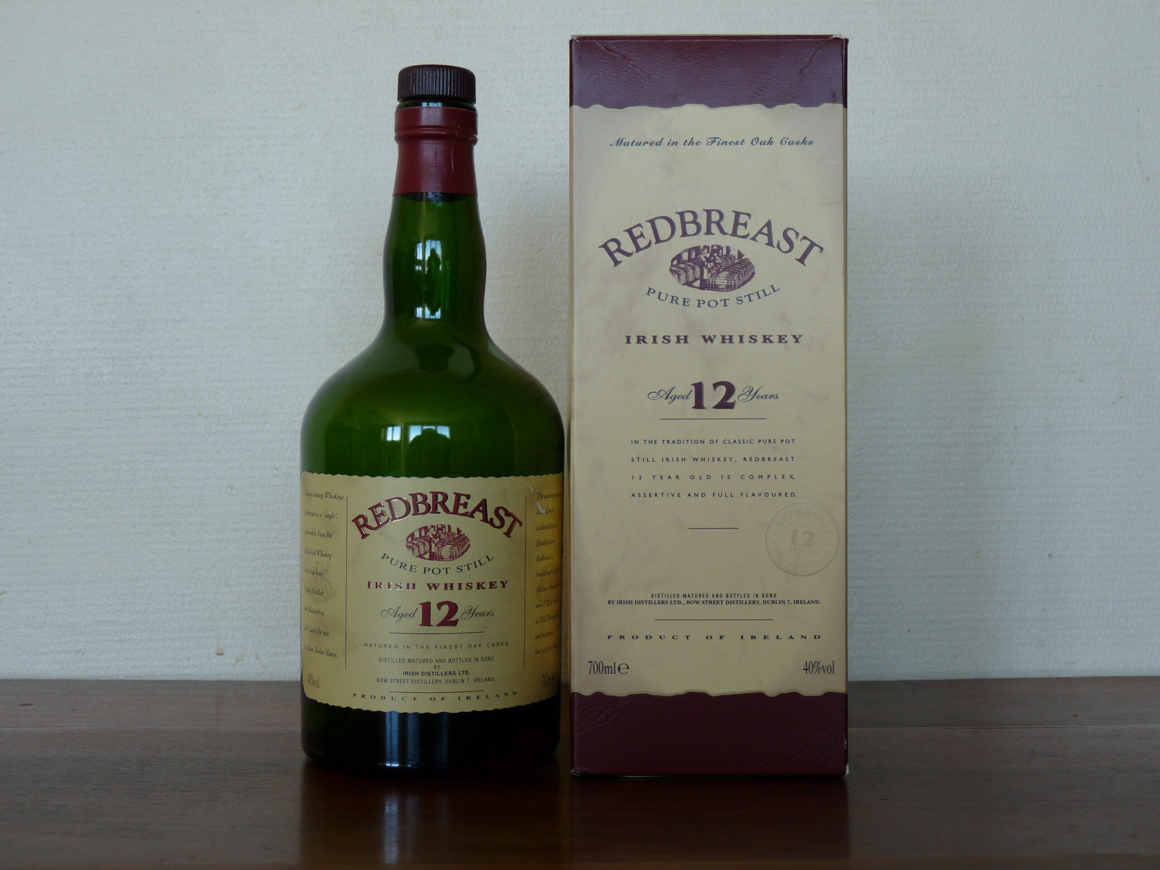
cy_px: 435
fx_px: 1541
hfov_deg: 41.2
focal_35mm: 46
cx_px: 580
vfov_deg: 31.5
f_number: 3.2
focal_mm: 8.2
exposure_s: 1/60
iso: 100
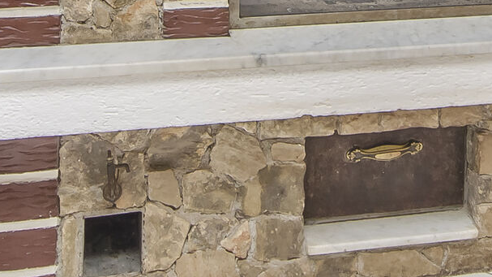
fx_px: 1085
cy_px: -262
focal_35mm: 83
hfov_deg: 25.4
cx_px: 339
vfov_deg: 12.8
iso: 160
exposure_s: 1/100
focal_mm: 11.5
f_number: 7.1
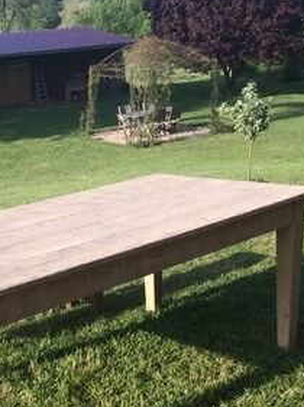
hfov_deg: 23.3
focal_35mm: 62
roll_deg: +4.0
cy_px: 384
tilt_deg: -29.0
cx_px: 71
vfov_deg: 29.6
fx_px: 728
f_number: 2.2
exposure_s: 1/1053
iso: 32
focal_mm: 4.15
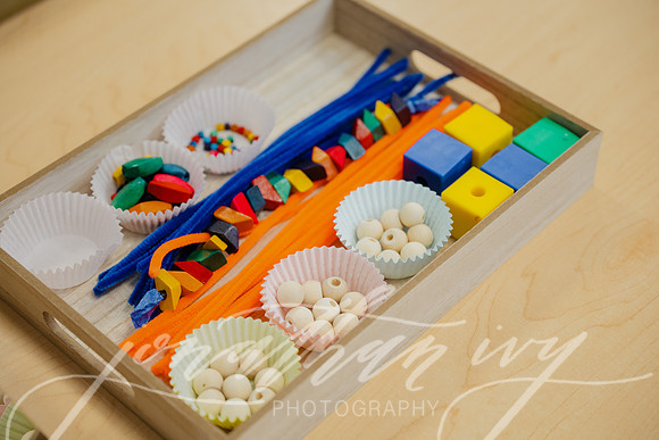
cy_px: 220
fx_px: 1282
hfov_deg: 28.8
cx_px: 330
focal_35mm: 70
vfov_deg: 19.5
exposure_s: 1/200
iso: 1000
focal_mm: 70
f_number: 2.8
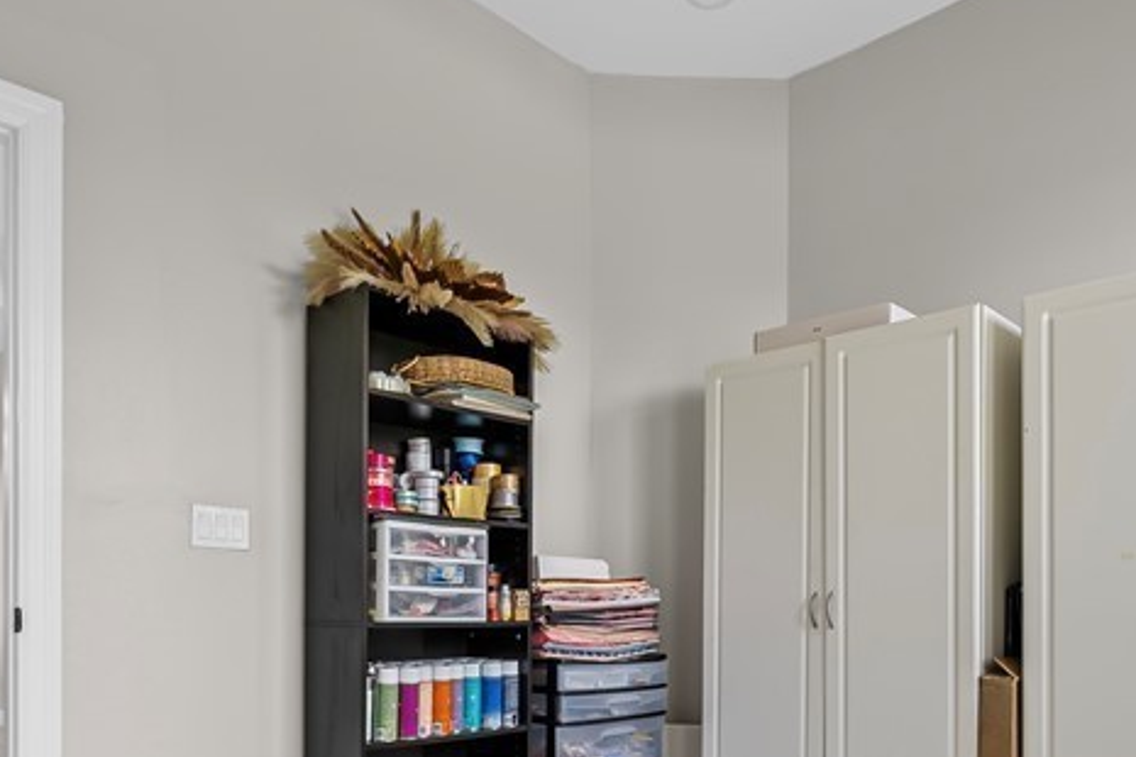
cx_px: 551
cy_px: 623
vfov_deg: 43.8
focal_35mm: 28
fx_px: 883
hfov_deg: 65.5
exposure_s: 1/5
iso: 200
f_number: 9
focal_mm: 12
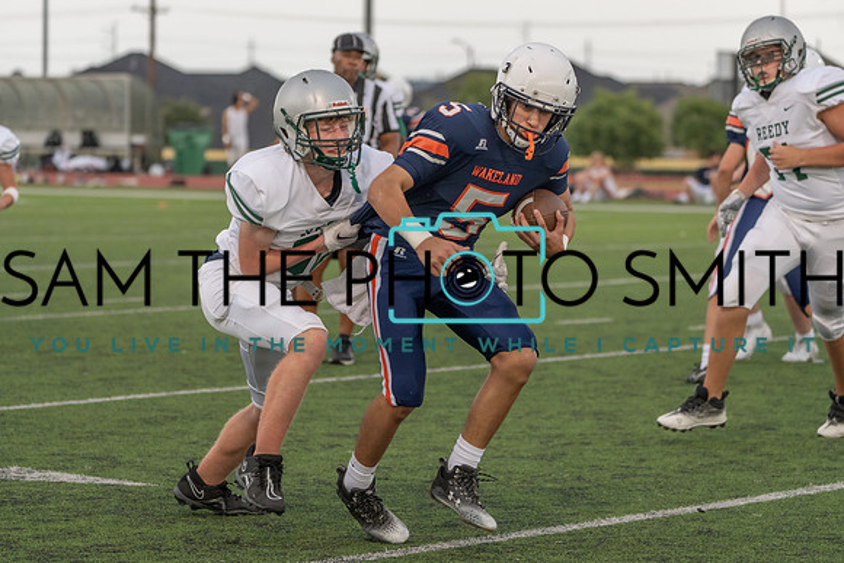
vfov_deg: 8.0
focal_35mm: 171
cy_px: 282
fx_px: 4010
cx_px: 422
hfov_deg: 12.0
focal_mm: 171
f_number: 5.6
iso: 1250
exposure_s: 1/1000
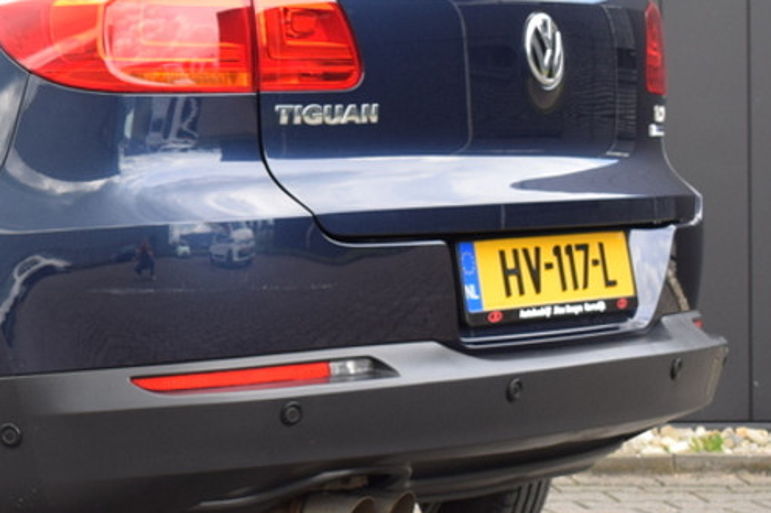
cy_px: 85
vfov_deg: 9.5
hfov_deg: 13.6
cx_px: -283
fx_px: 3082
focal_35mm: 144
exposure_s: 1/160
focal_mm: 34
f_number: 6.3
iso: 400
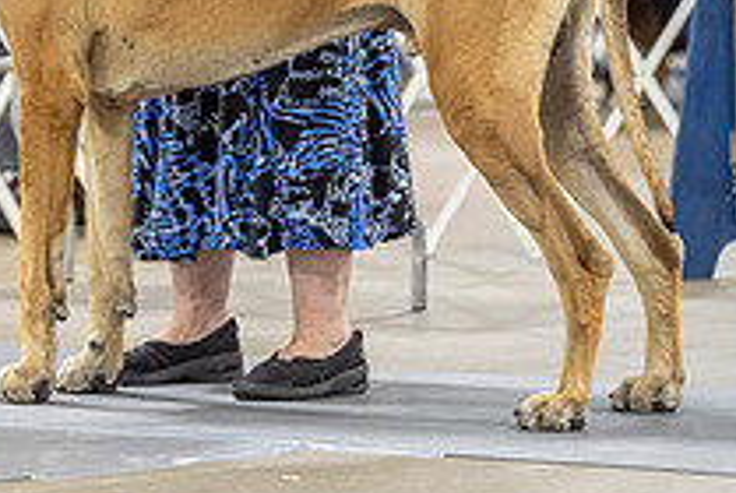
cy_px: -97
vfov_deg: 3.2
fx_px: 8844
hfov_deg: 4.8
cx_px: 127
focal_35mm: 432
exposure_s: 1/160
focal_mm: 156
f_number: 2.8
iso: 2500
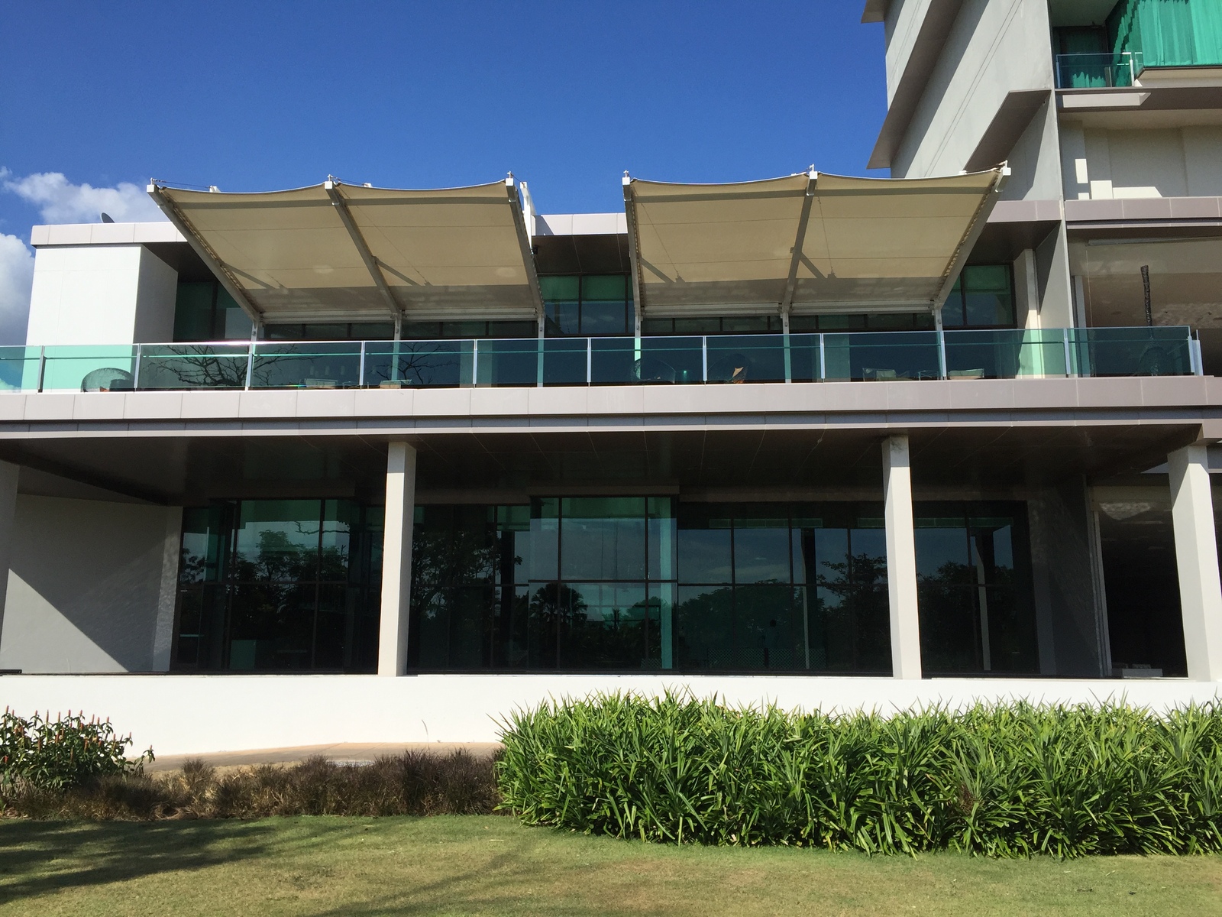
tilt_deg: +11.9
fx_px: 1024
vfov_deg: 48.2
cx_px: 611
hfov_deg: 61.7
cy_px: 458
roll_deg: -0.3
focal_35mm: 29
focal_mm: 4.15
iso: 32
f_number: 2.2
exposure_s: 1/3300
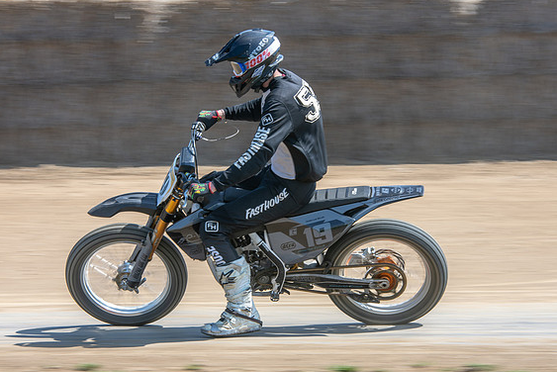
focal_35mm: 224
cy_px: 201
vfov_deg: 6.1
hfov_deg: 9.2
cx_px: 294
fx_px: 3467
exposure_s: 1/160
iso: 200
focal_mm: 130
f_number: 8
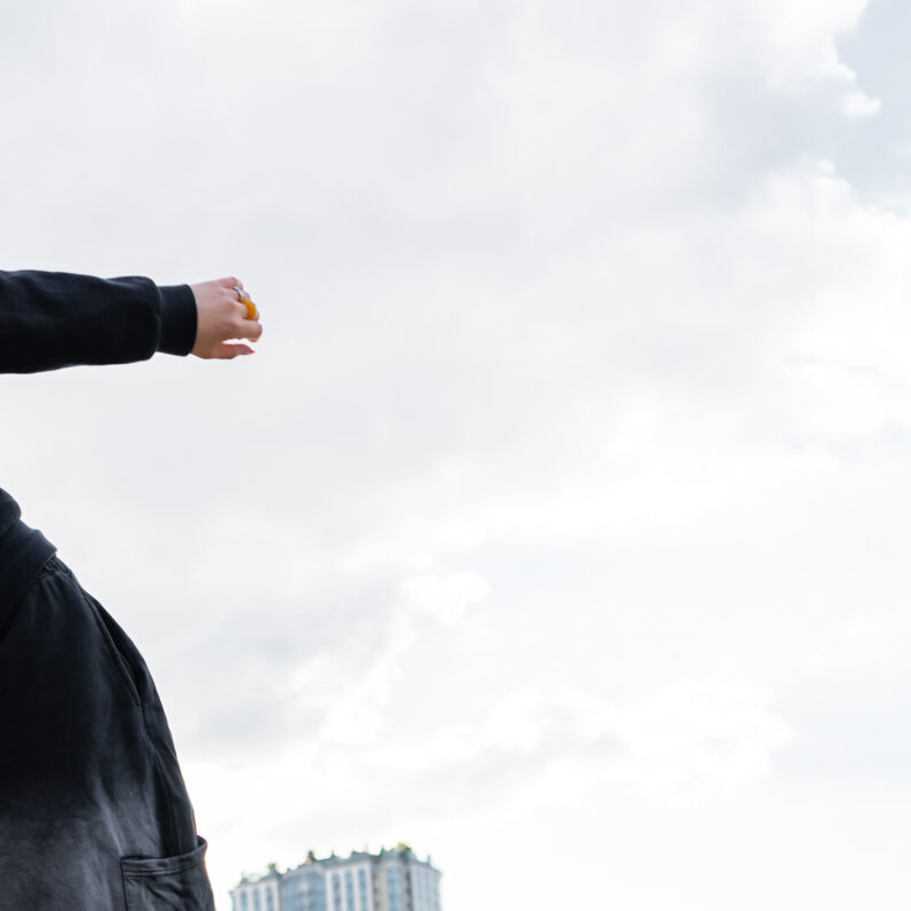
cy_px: 629
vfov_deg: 25.9
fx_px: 1965
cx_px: -29
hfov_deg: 24.7
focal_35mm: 66
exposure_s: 1/400
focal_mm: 24
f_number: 2.8
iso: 100
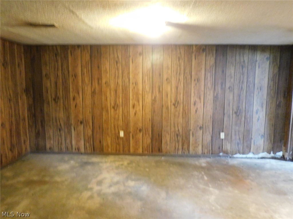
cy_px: 110
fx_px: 203
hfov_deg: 71.6
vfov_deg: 56.8
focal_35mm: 24
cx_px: 146
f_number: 3.3
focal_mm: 4.3
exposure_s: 1/3
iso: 800
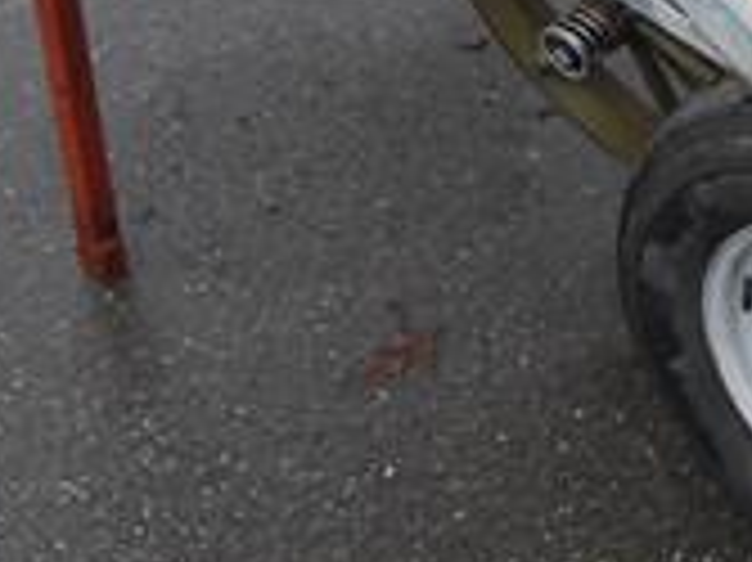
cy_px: -171
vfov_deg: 12.5
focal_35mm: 115
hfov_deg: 16.3
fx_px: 2496
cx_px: 939
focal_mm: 15
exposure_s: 1/100
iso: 160
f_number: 3.5
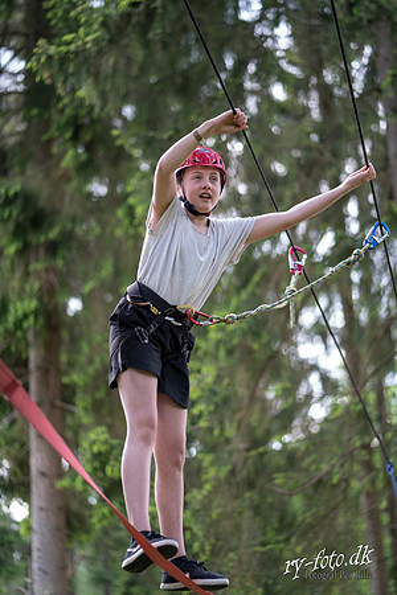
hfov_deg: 16.1
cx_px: 198
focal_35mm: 85
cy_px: 298
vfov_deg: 23.9
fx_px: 1406
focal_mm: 85
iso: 50
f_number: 1.8
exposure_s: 1/100
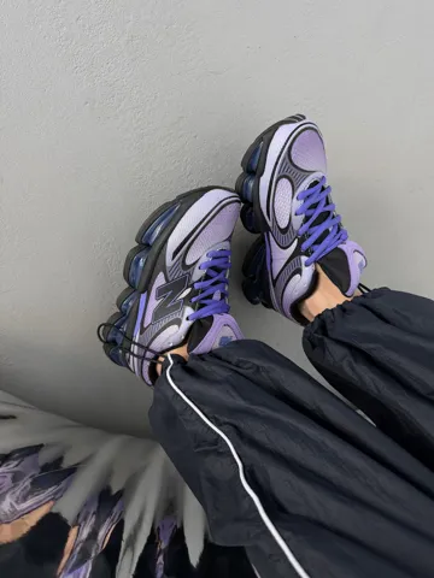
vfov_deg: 71.6
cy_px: 289
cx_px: 217
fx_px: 401
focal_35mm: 24
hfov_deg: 56.8
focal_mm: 6.76
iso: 200
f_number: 1.78
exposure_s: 1/107
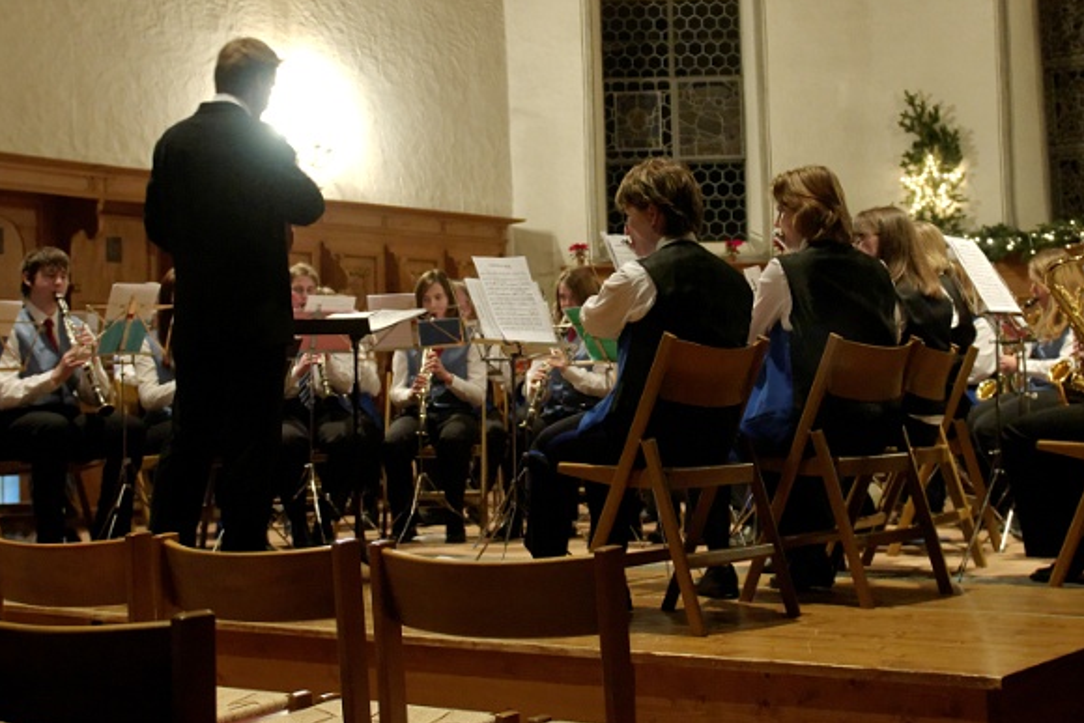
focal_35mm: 56
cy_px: 215
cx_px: 567
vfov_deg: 24.0
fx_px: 1687
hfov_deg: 35.6
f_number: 2.8
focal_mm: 24
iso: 1600
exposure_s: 1/40
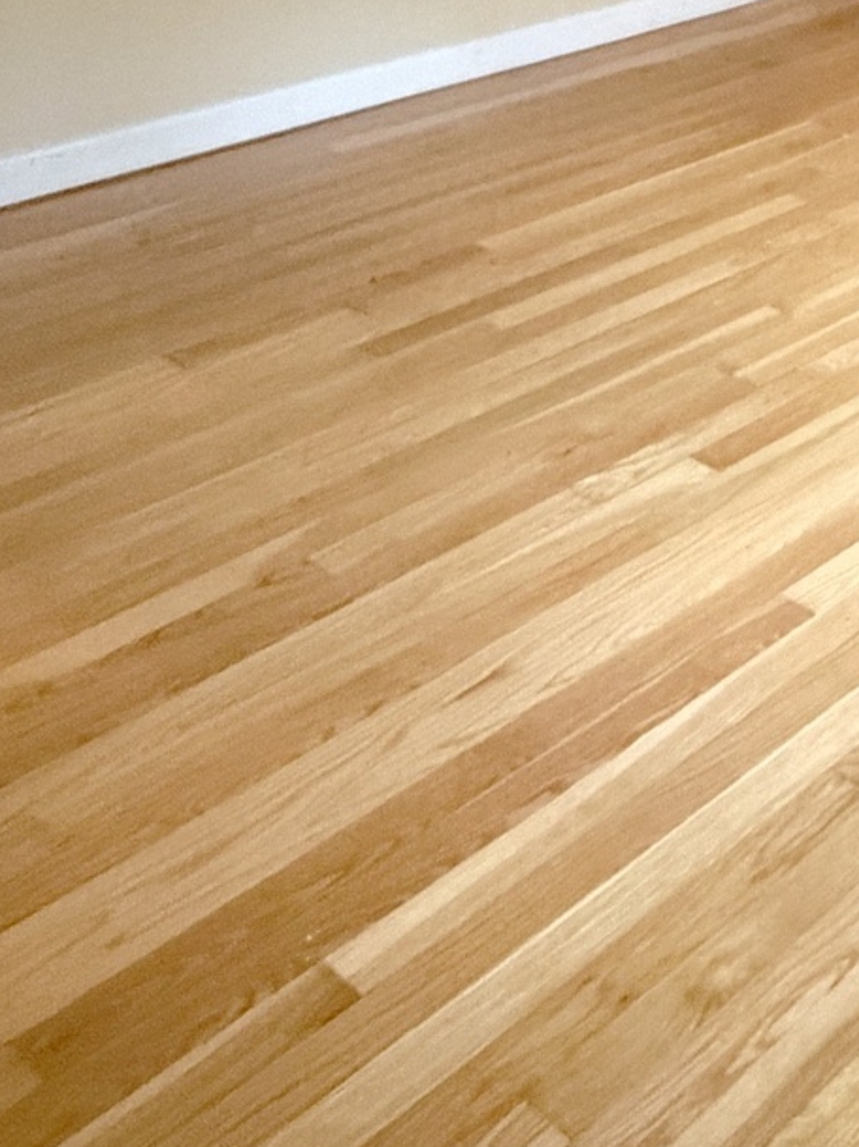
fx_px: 1755
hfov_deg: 24.5
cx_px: 1066
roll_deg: -1.9
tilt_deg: -5.7
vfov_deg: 29.9
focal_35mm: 53
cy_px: -296
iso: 1250
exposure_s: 1/60
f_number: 2.2
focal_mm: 2.22
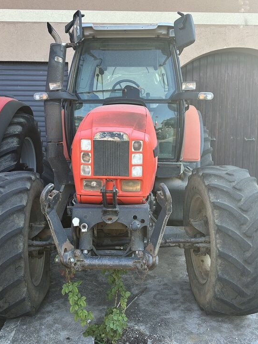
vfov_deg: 51.3
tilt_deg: -3.0
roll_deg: -0.1
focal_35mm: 36
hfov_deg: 39.7
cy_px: 155
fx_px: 358
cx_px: 131
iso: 50
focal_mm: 5.7
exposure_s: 1/476
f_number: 1.5
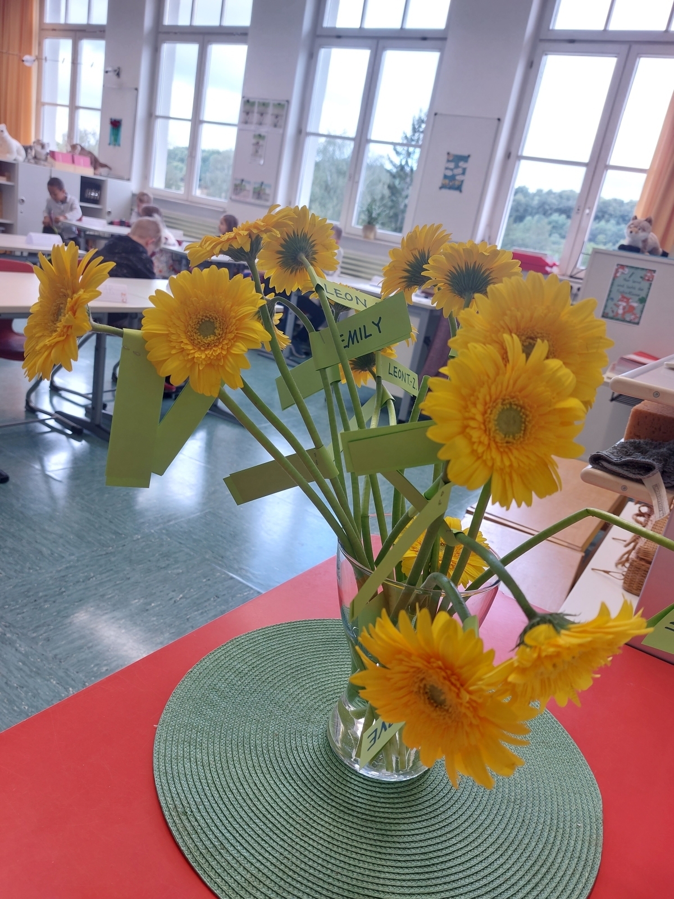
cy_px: 450
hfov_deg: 56.8
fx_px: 623
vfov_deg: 71.6
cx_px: 337
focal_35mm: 24
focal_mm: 5.23
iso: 40
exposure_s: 1/50
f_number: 1.8
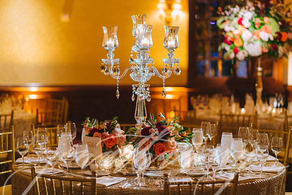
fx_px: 690
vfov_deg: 16.1
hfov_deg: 23.9
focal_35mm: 85
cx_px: 146
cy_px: 98
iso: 1600
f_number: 2
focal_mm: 85
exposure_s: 1/100
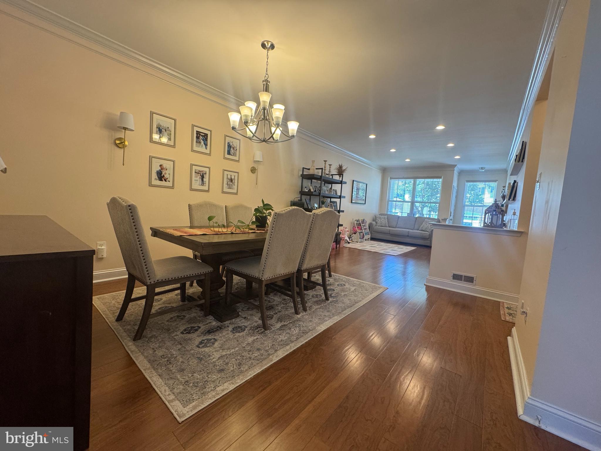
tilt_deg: -5.0
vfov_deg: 85.7
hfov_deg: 102.1
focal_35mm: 14
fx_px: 243
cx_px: 300
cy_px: 226
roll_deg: -3.9
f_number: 2.2
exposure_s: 1/120
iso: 200
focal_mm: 2.22
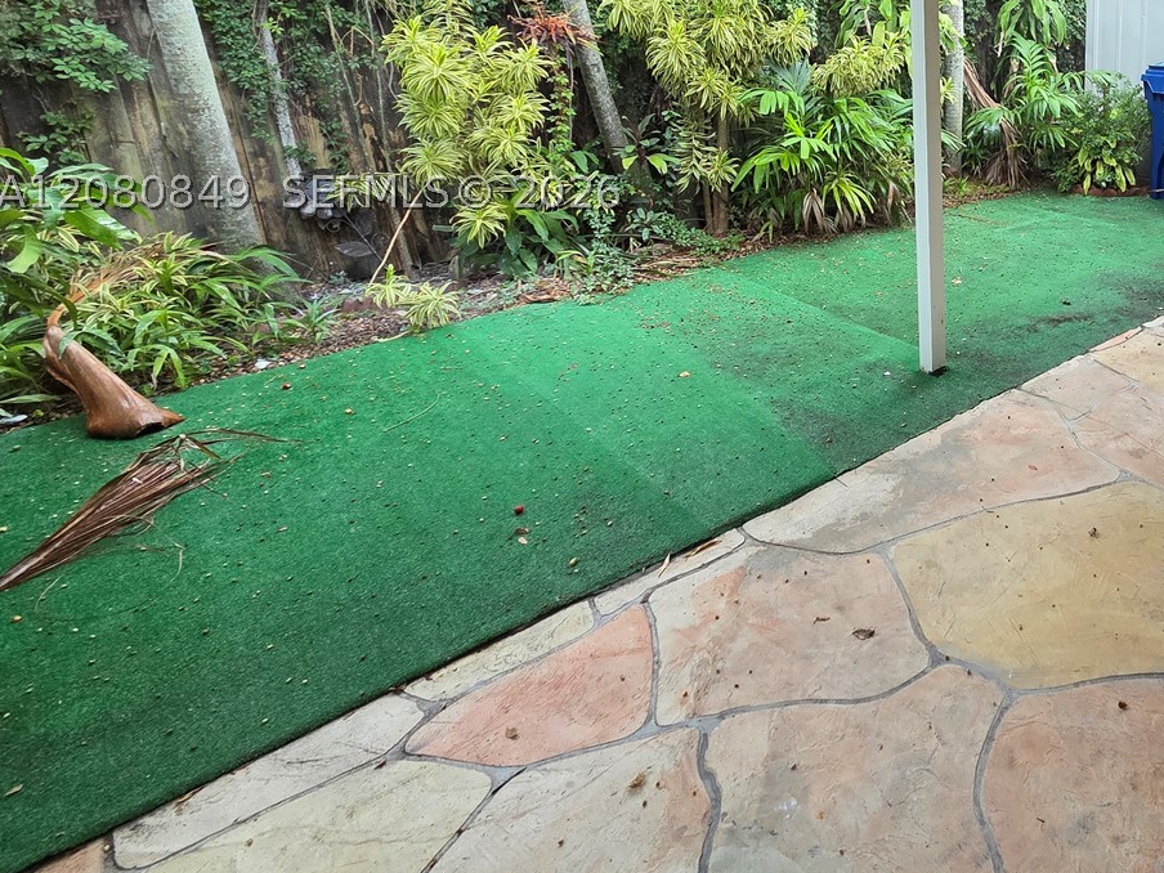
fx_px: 773
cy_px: 192
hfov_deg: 63.6
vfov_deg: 55.3
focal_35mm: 23
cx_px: 1016
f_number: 2.2
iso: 250
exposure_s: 1/120
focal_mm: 2.2
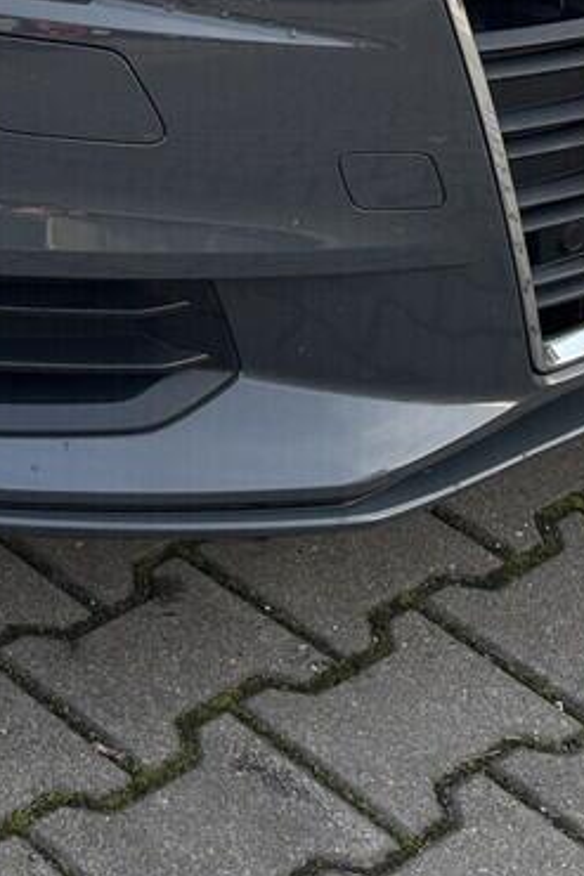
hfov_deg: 12.5
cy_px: -220
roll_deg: -0.5
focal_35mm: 105
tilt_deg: -19.8
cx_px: -253
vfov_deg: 18.3
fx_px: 2557
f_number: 1.6
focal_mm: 5.96
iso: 50
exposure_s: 1/565
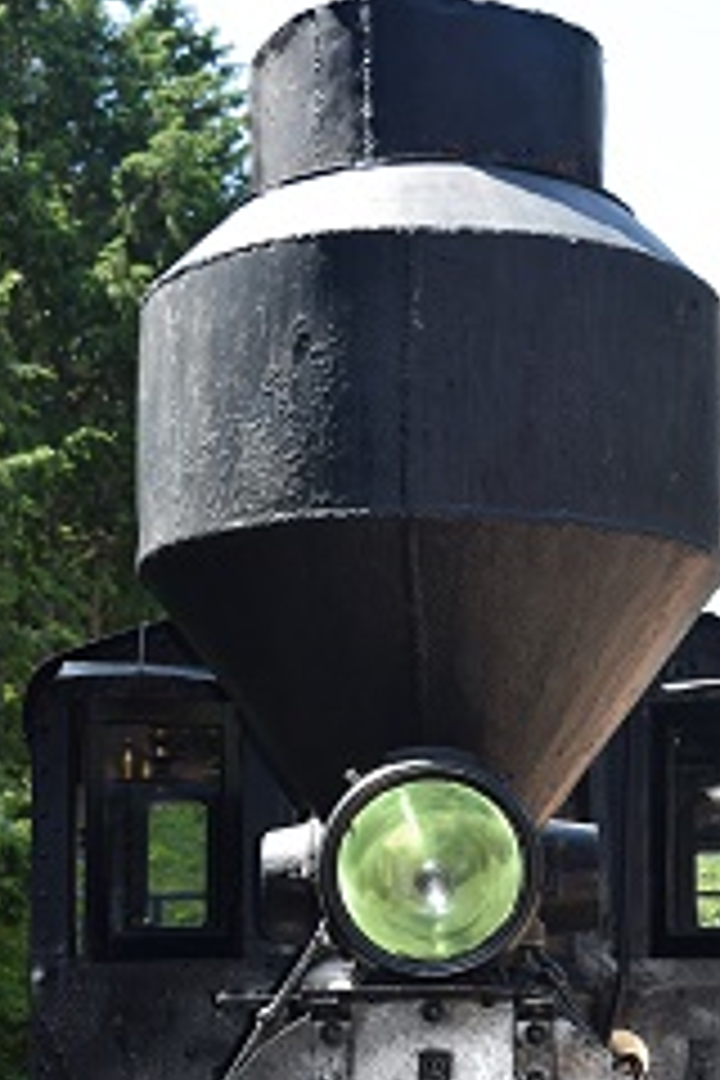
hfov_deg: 14.2
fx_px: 2880
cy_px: 855
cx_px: 446
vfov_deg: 21.0
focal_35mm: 96
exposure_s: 1/125
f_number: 5.6
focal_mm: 32
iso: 125
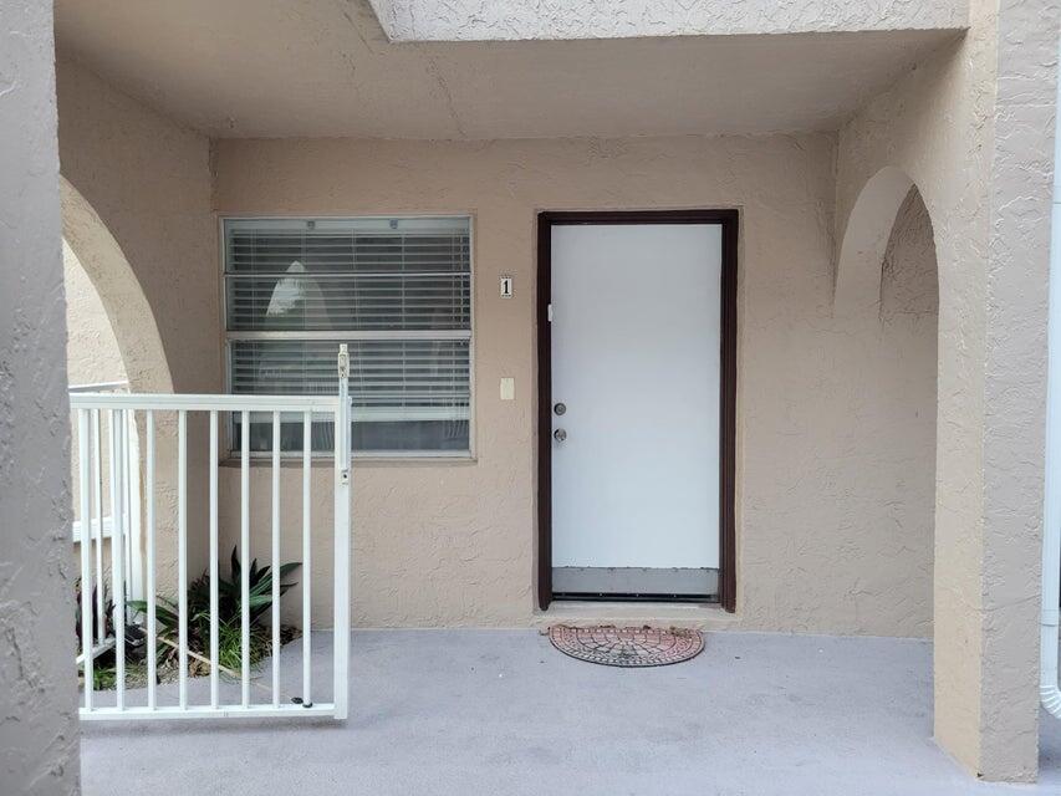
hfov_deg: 67.3
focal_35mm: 26
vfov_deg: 53.1
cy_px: 398
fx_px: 797
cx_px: 530
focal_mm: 5.4
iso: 160
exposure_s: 1/120
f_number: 1.8
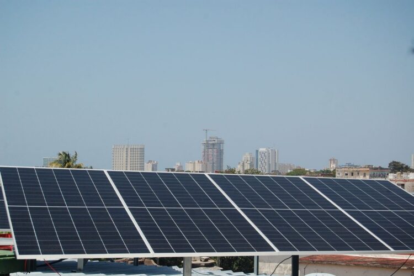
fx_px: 948
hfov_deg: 24.6
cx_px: 207
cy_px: 138
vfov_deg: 16.5
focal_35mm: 82
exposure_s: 1/1000
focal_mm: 55
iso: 320
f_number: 5.6
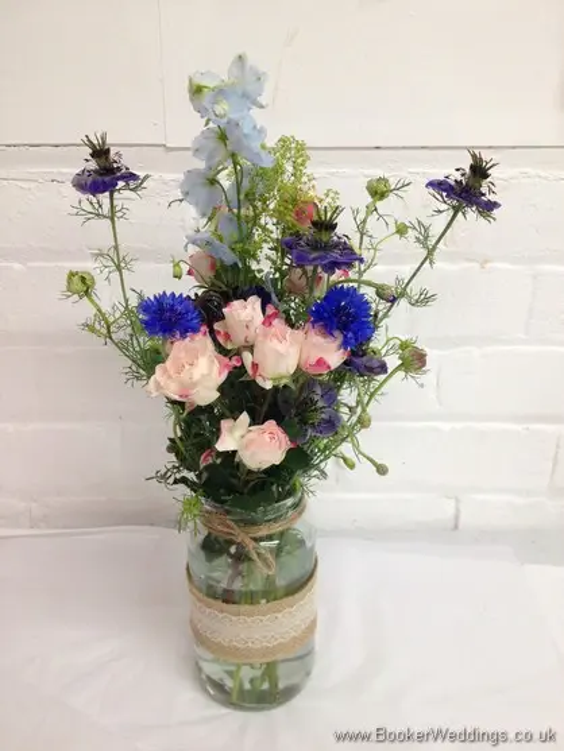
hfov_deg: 40.7
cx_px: 282
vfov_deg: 52.6
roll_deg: +0.0
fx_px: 760
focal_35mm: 35
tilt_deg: -18.7
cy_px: 376
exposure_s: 1/20
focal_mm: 4.28
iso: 80
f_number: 2.4
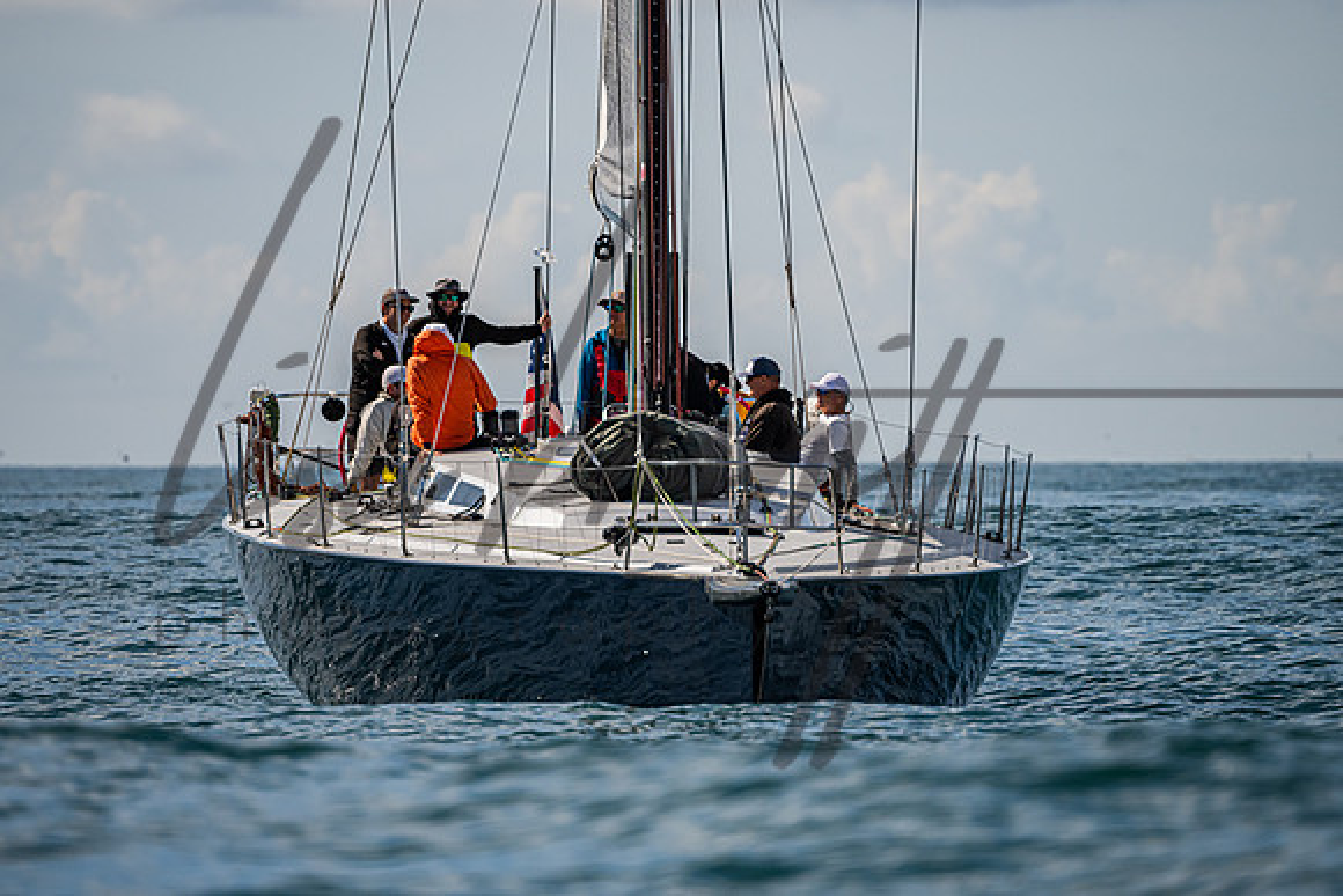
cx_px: 678
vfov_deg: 2.7
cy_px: 467
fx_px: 19352
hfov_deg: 4.0
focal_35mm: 519
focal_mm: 400
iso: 400
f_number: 5.6
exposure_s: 1/3200
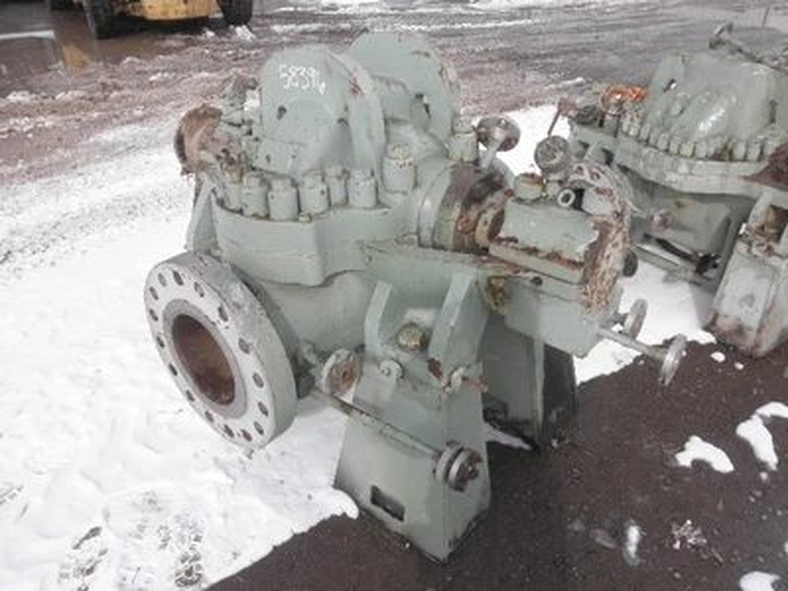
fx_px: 637
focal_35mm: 28
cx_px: 394
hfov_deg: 63.4
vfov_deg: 49.7
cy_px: 296
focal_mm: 5
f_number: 8.5
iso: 64
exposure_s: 1/160
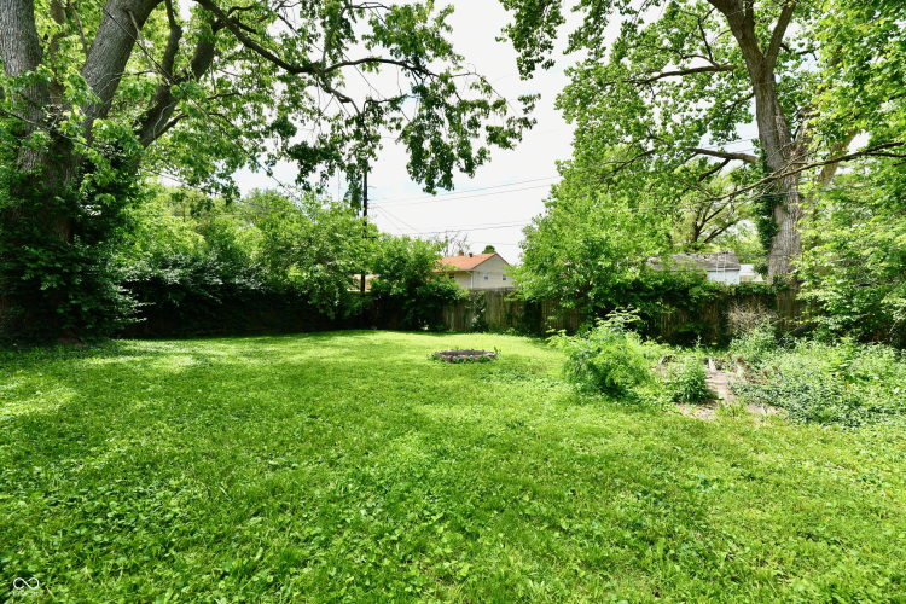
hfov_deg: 104.3
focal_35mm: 14
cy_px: 302
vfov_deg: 81.2
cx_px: 453
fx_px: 352
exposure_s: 1/400
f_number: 10
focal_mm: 14
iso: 640
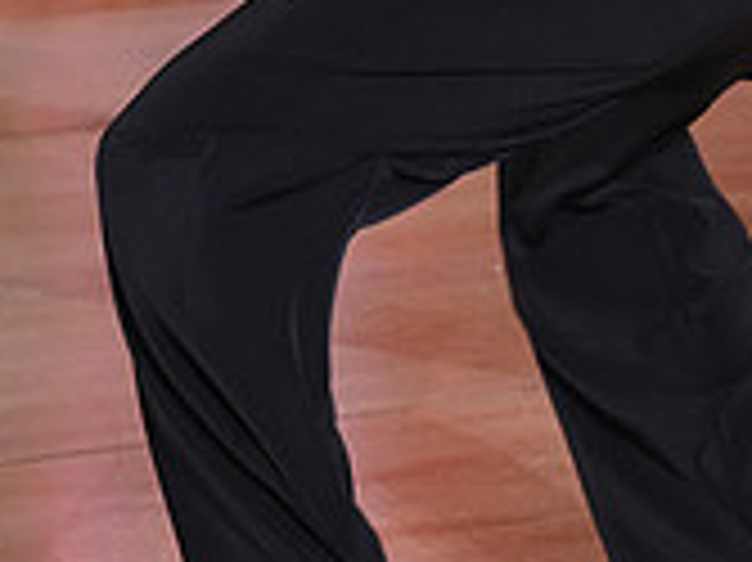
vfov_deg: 4.4
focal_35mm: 335
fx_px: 7272
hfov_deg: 5.9
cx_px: 732
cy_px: -337
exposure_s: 1/250
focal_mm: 100
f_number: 5
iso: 3200
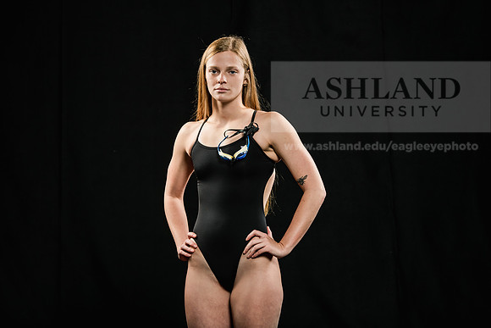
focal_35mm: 110
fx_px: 1501
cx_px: 246
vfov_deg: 12.5
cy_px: 164
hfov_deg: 18.6
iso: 320
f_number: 6.3
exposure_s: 1/250
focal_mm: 110
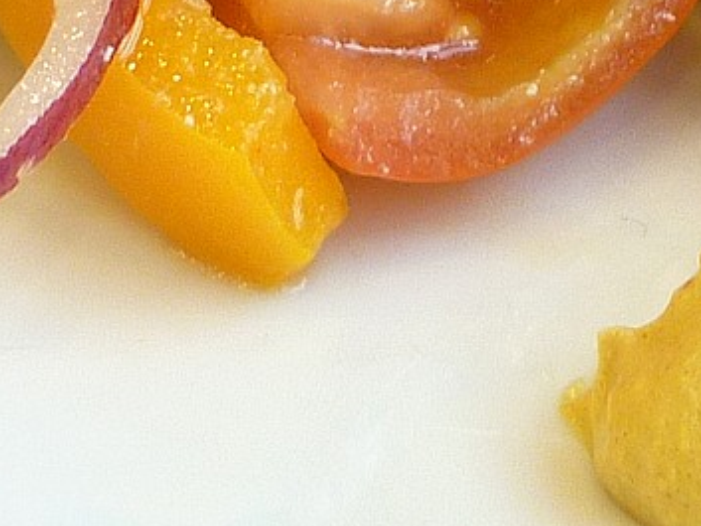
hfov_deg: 9.6
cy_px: -141
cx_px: 997
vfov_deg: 7.4
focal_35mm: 200
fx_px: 4052
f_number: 3
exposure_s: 1/30
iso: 125
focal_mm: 6.4
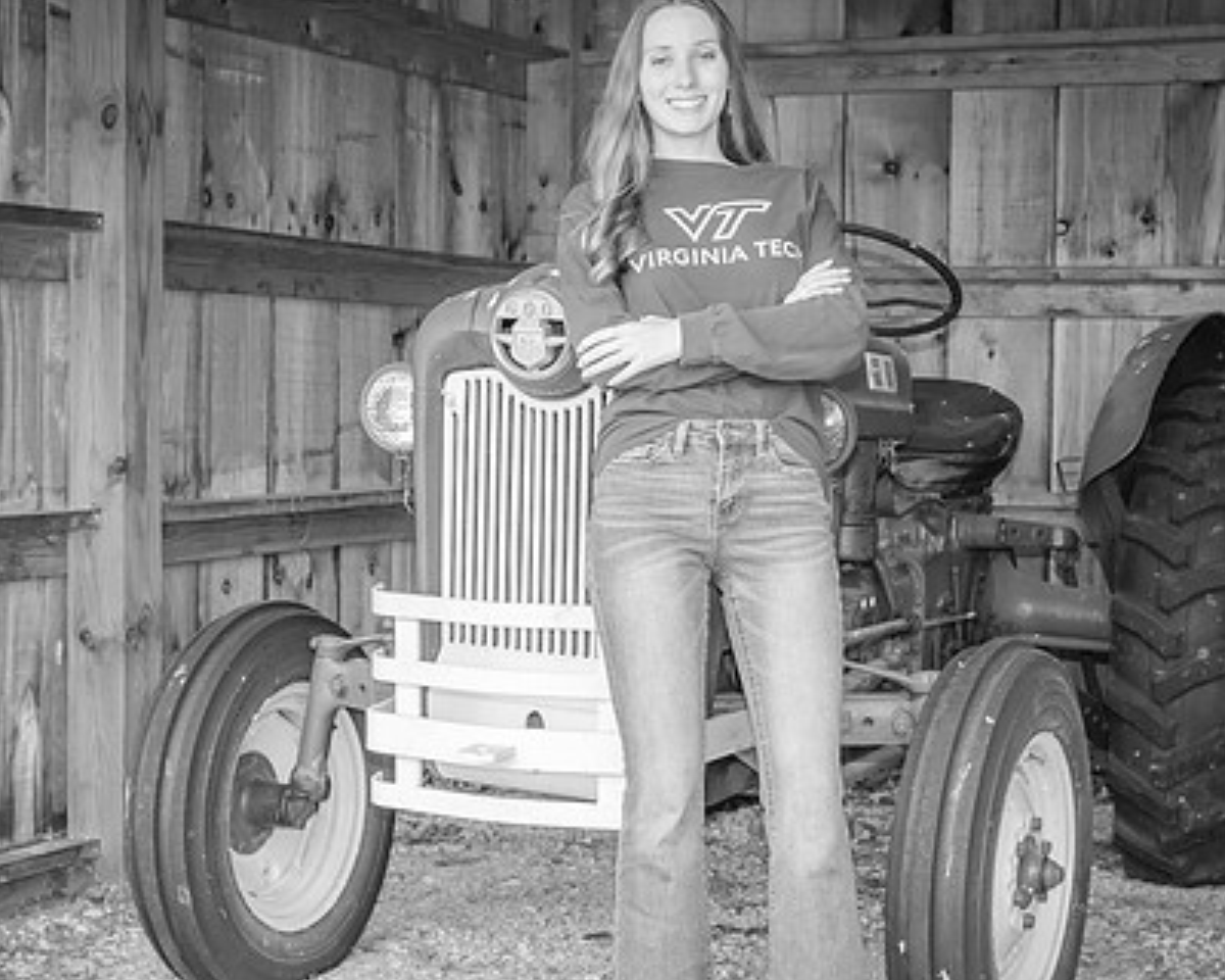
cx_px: 656
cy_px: 472
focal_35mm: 68
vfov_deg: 22.5
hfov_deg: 27.9
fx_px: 2465
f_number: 4.8
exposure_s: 1/90
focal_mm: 24
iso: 140
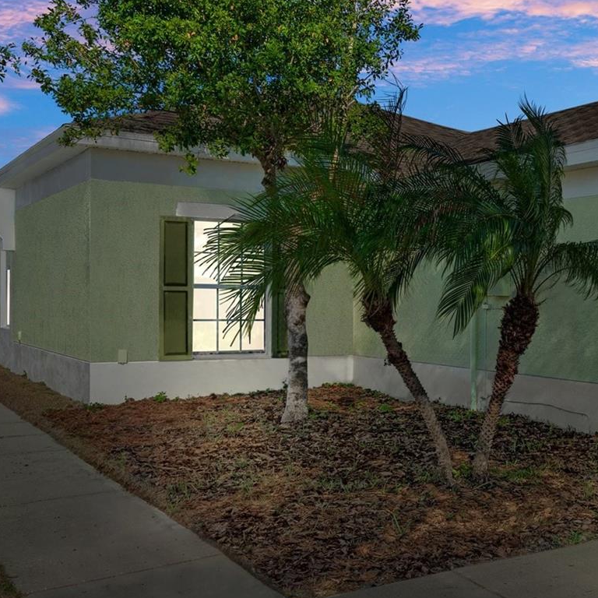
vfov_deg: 36.8
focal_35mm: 46
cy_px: 326
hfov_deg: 34.7
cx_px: 540
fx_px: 899
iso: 400
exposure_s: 1/250
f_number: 8
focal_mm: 26
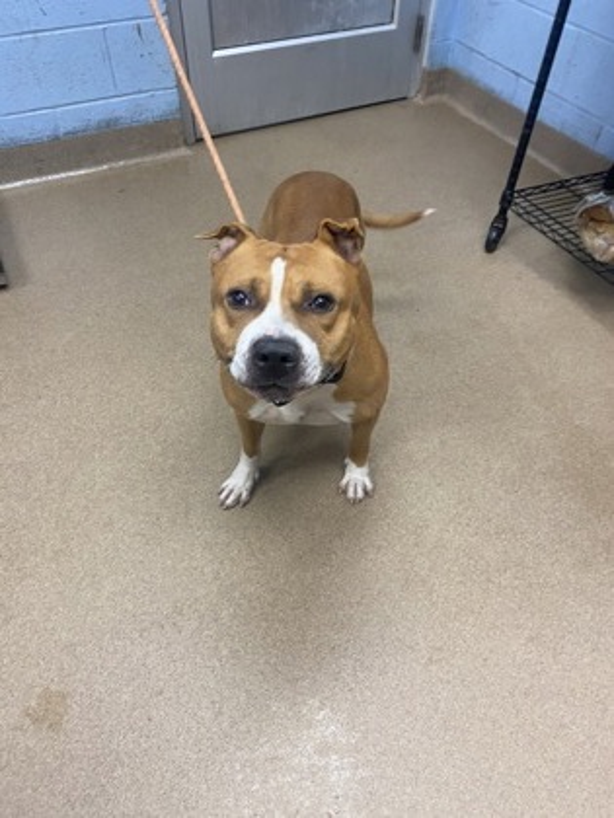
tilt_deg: -47.5
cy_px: 409
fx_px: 615
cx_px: 307
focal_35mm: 26
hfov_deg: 53.1
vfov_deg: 67.3
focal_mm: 4.25
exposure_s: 1/62
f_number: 1.8
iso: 125
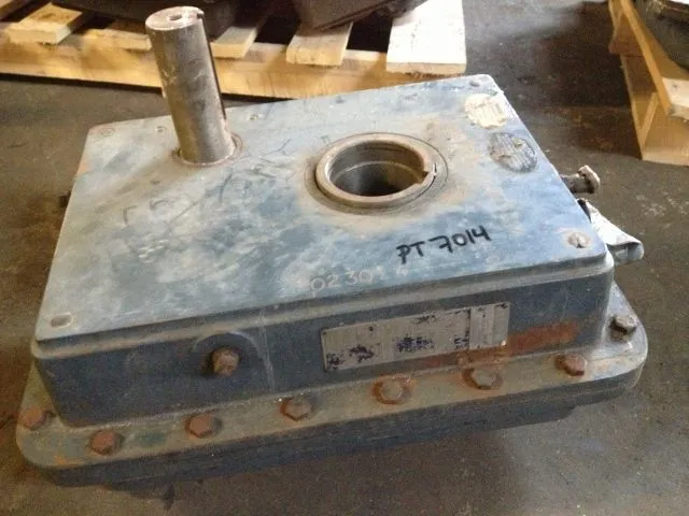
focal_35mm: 35
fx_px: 697
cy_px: 258
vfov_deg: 40.7
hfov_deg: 52.6
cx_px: 344
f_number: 2.4
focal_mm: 4.28
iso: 640
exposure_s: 1/15
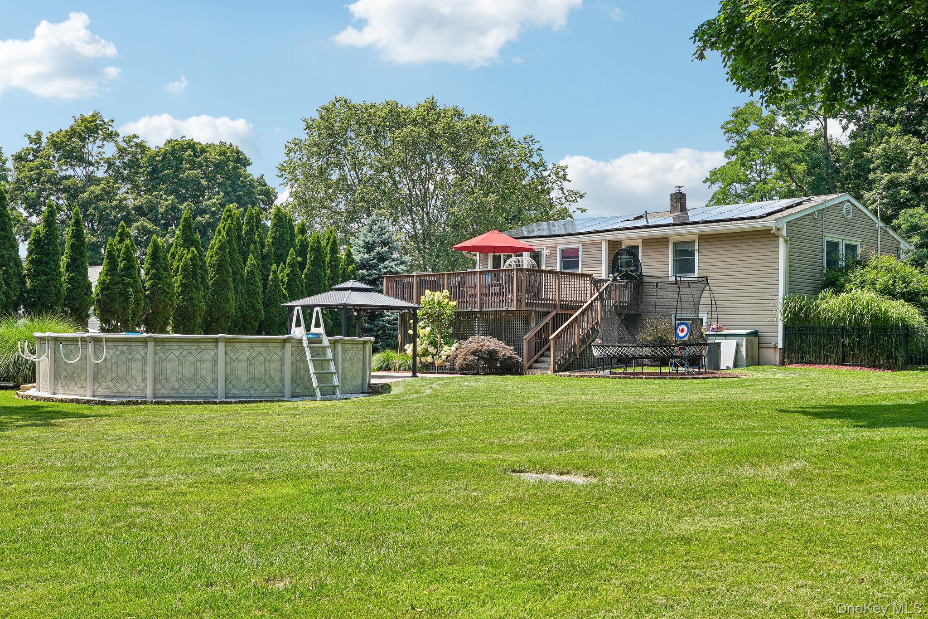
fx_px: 1057
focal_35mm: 41
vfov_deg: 32.6
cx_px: 464
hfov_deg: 47.4
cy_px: 310
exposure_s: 1/125
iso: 100
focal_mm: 27.5
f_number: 9
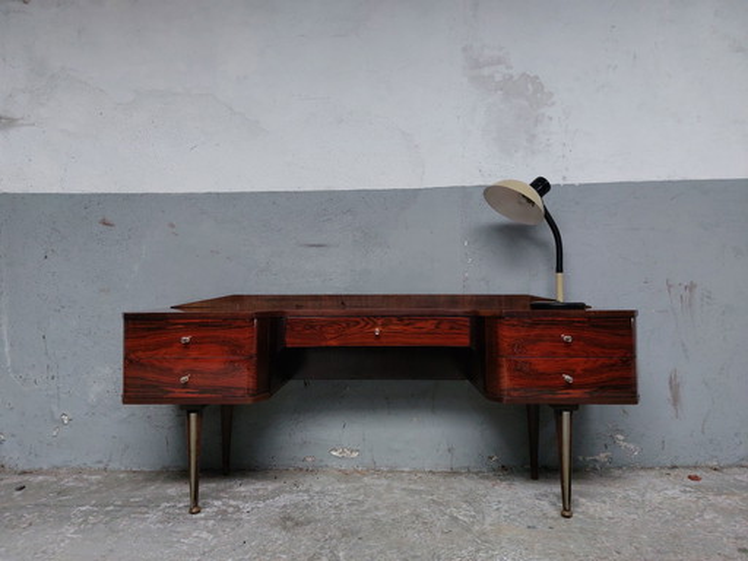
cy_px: 280
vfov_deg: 56.8
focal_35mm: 24
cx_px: 374
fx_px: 519
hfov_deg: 71.6
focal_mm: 5.23
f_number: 1.8
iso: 500
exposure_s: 1/33
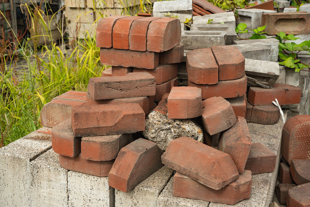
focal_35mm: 46
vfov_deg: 29.3
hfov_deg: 42.7
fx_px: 396
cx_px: 155
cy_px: 104
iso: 400
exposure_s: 1/200
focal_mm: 46
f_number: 10
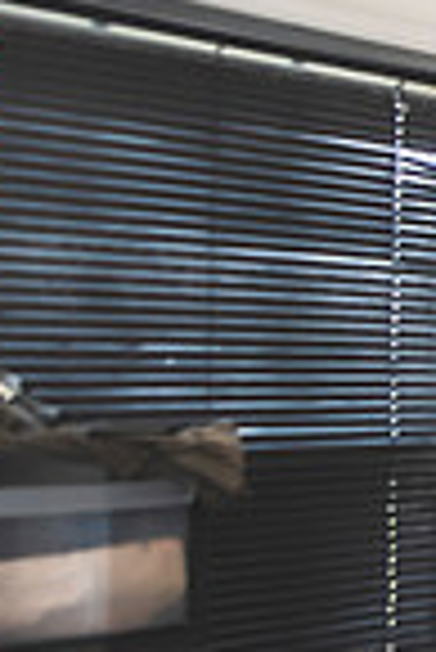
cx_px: 1217
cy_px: 347
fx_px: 1087
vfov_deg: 33.4
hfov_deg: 12.5
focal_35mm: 60
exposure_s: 1/125
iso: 500
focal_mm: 14
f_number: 2.8
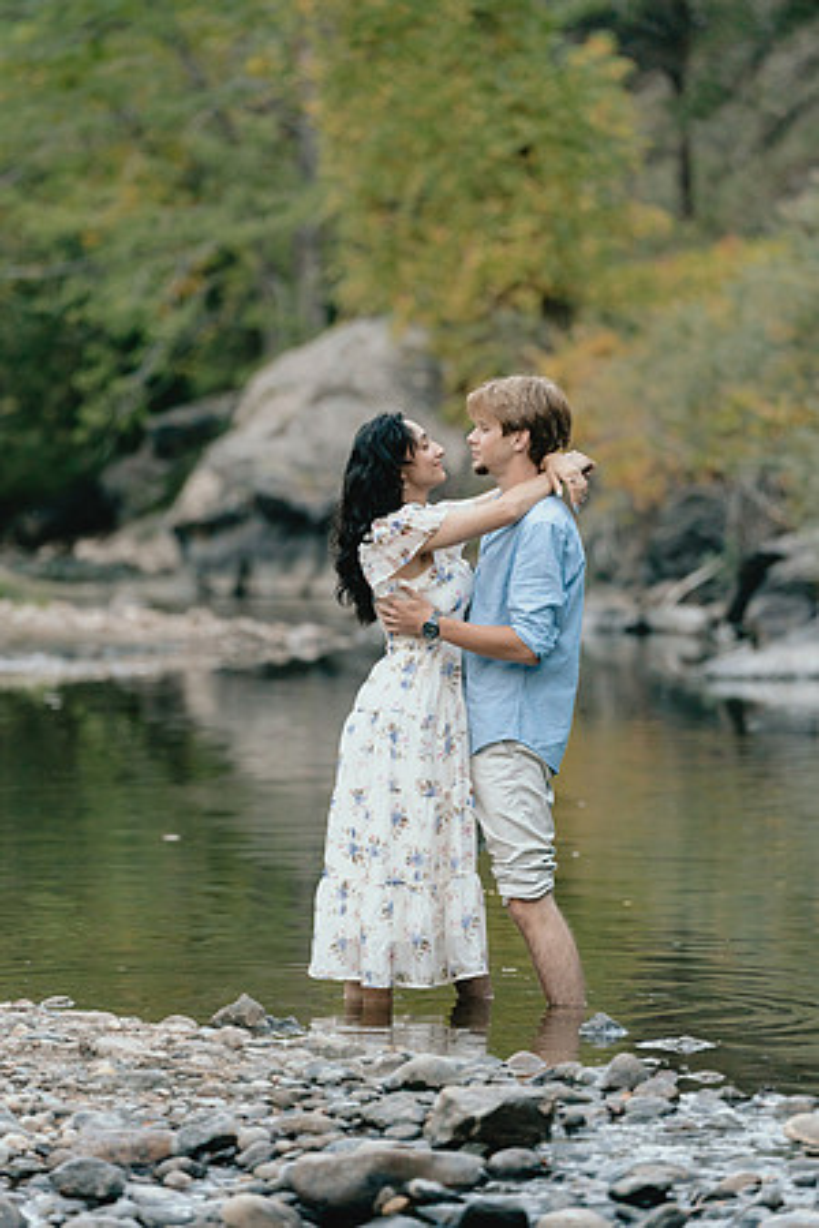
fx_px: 6824
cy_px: 614
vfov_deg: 10.3
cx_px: 410
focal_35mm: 200
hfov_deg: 6.9
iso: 1000
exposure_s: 1/200
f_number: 3.5
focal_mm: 200
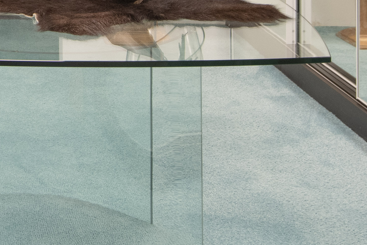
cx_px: -113
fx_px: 1182
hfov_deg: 16.6
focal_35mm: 116
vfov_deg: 10.9
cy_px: -222
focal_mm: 21
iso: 200
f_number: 7.1
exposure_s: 1/25
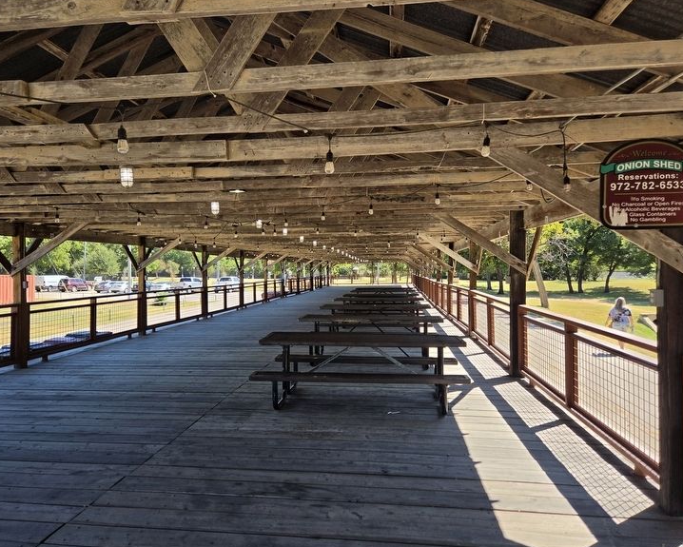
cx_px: 327
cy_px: 275
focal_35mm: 25
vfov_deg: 56.8
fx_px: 506
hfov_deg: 68.0
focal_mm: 5.4
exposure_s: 1/1904
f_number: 1.8
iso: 80
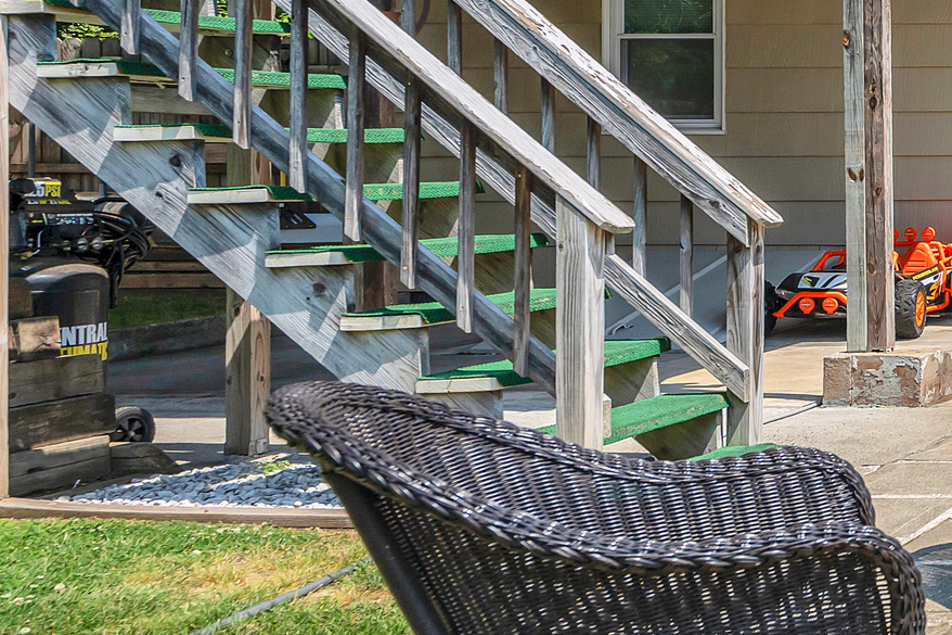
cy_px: 155
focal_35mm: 56
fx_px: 1481
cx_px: 1557
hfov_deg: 24.2
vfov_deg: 23.9
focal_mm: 16
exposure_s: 1/640
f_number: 5
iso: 250
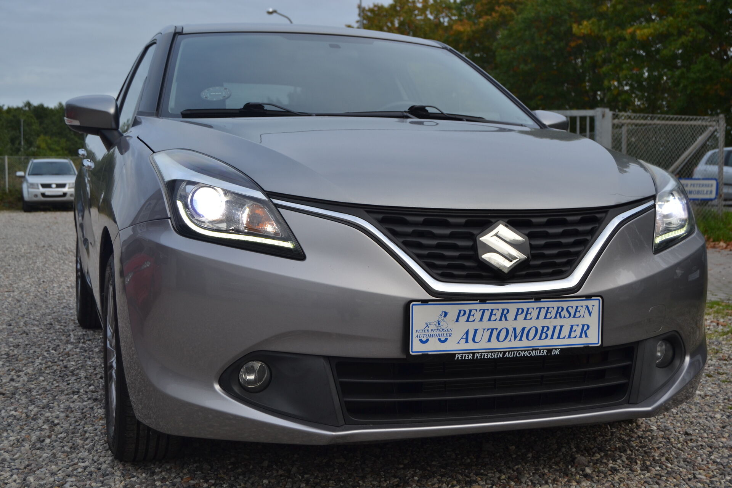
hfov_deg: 42.3
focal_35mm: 46
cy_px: 244
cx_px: 366
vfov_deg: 28.9
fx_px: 945
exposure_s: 1/160
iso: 100
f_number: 6.3
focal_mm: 31
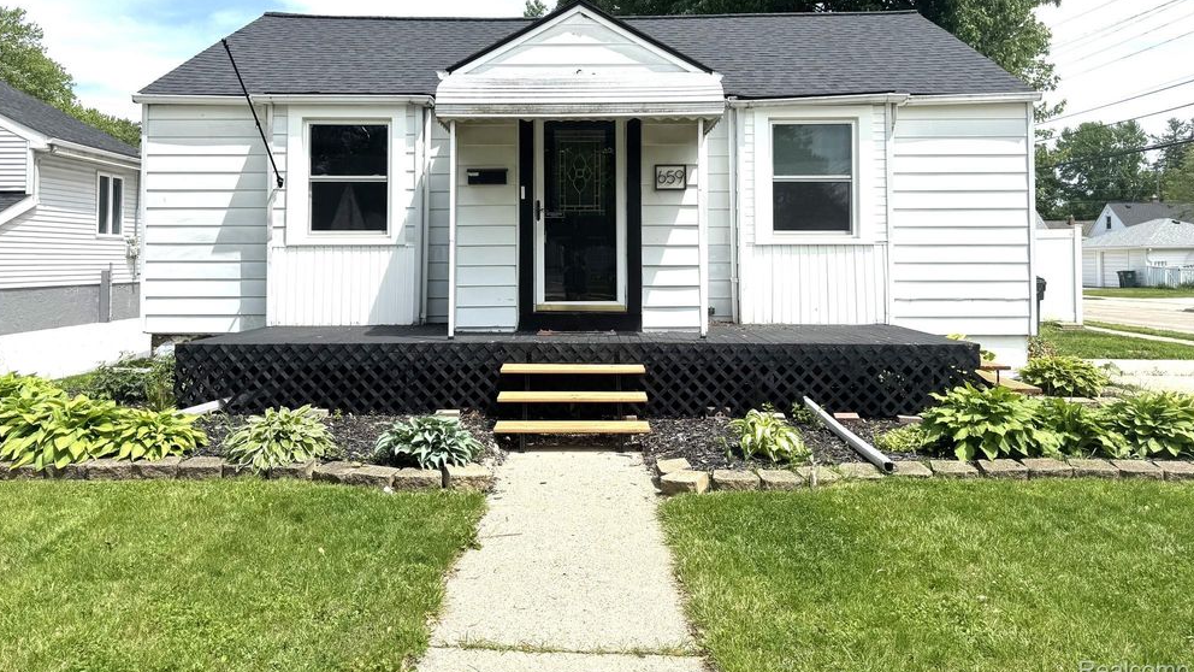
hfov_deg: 69.8
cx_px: 581
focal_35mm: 27
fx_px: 855
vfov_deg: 42.3
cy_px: 225
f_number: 1.78
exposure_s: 1/4950
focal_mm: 6.76
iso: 80
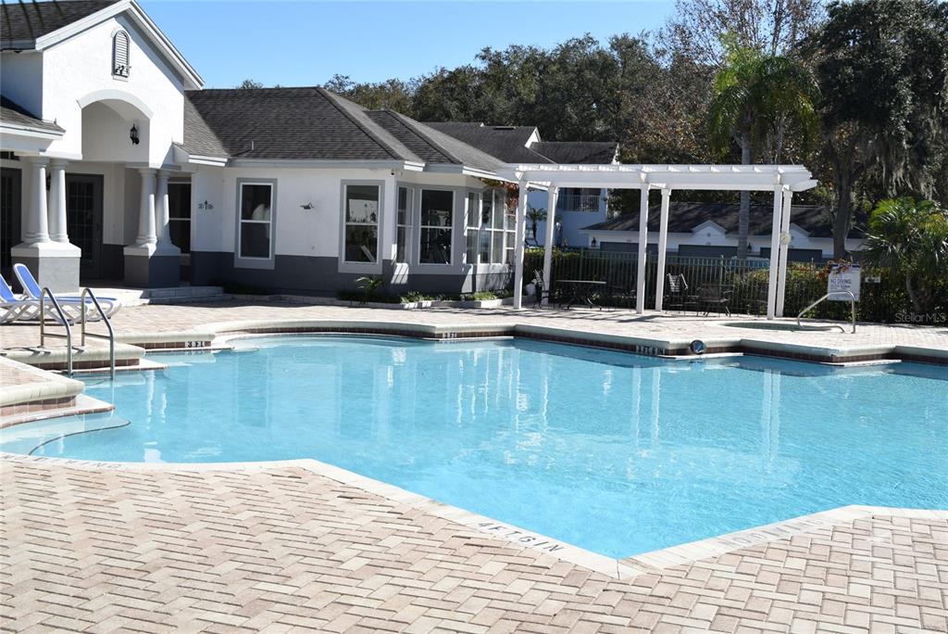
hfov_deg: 46.4
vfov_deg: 31.9
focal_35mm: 42
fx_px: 1107
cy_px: 317
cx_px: 474
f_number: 8
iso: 100
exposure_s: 1/250
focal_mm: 28
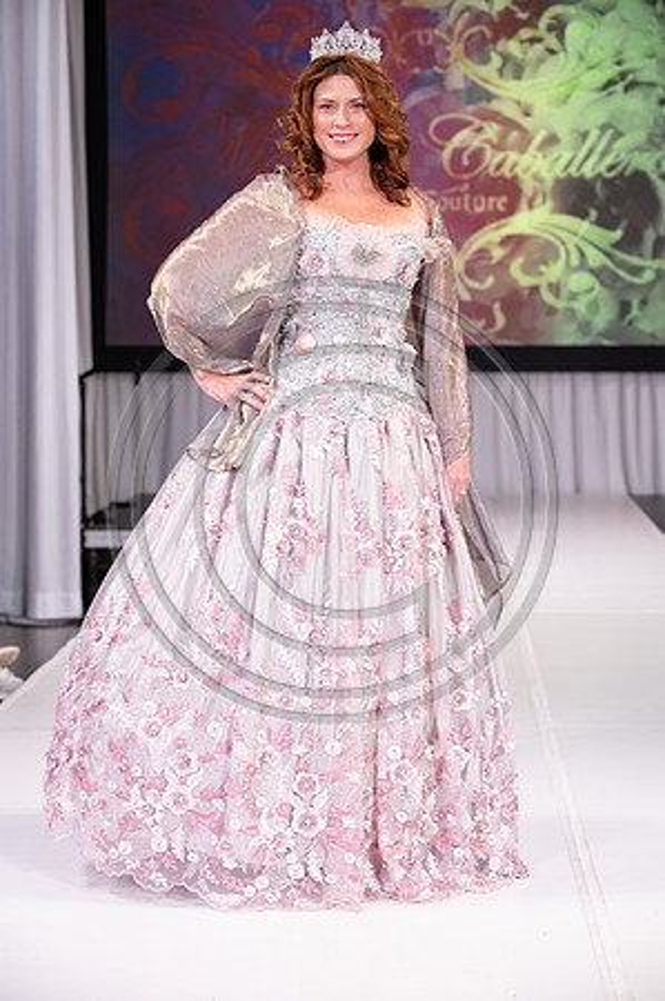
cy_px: 500
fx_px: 2555
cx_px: 332
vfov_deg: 22.2
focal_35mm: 92
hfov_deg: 14.8
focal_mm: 92
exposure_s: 1/400
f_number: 5.6
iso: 2000
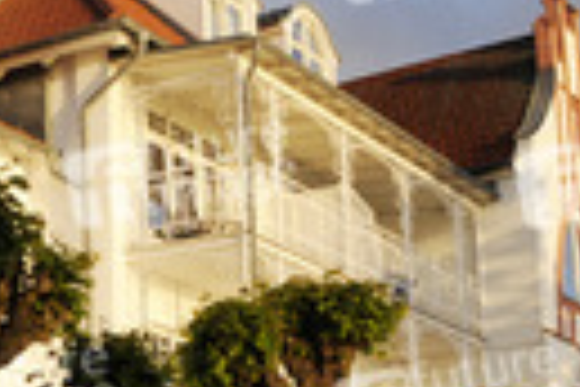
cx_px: 58
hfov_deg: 18.0
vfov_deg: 11.9
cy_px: 513
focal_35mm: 112
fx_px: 1804
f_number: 11
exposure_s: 1/500
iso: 800
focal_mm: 32
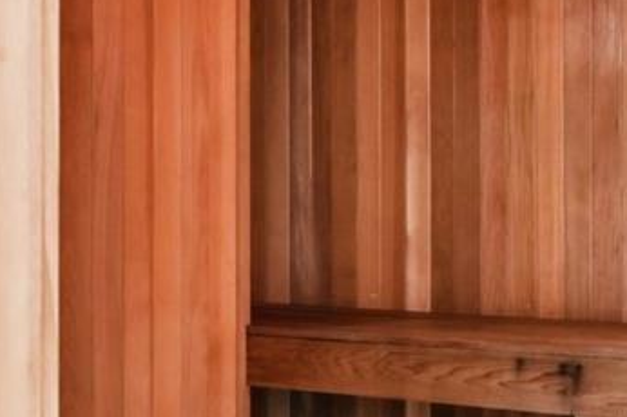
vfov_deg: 17.8
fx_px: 1328
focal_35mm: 76
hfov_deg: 25.3
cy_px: 172
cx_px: 627
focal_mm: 11
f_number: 8
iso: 400
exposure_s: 1/1.43
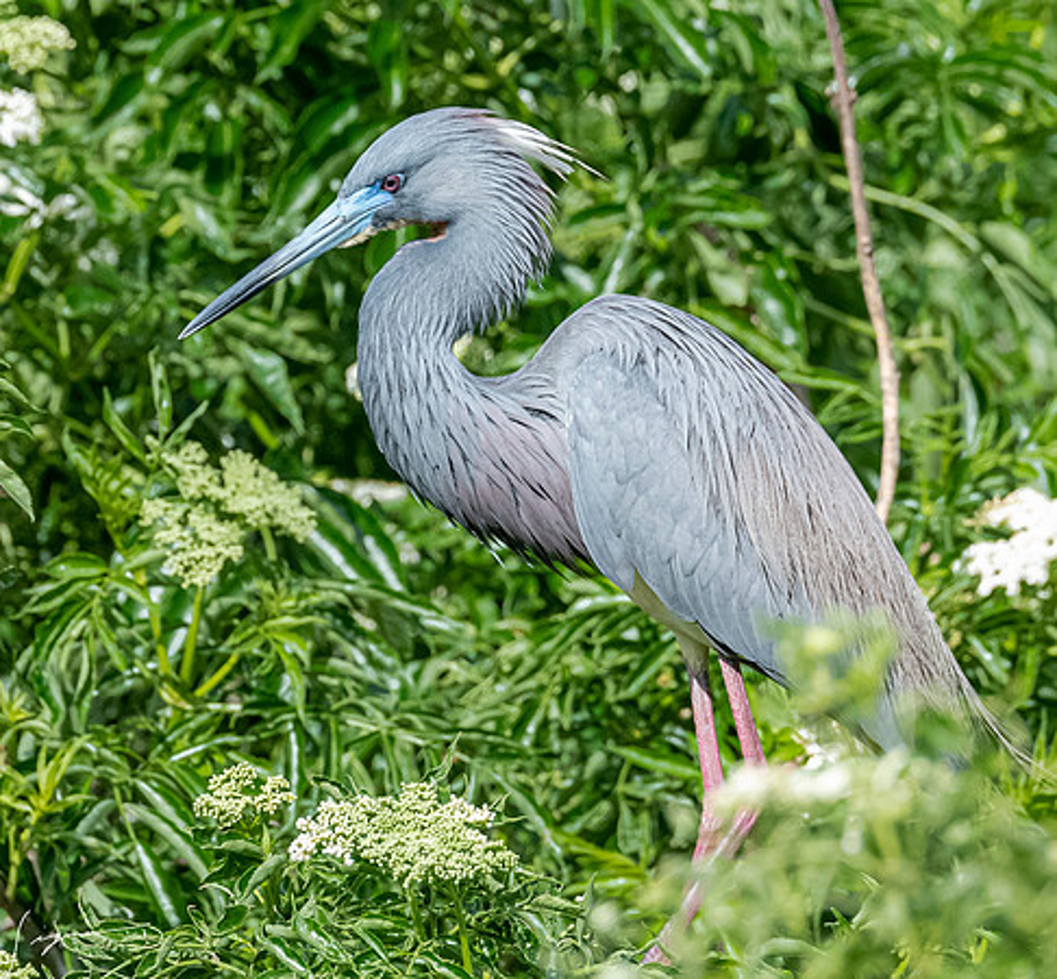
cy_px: 202
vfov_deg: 1.7
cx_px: 365
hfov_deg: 1.8
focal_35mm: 998
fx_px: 33209
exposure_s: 1/2500
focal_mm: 400
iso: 2000
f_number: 9
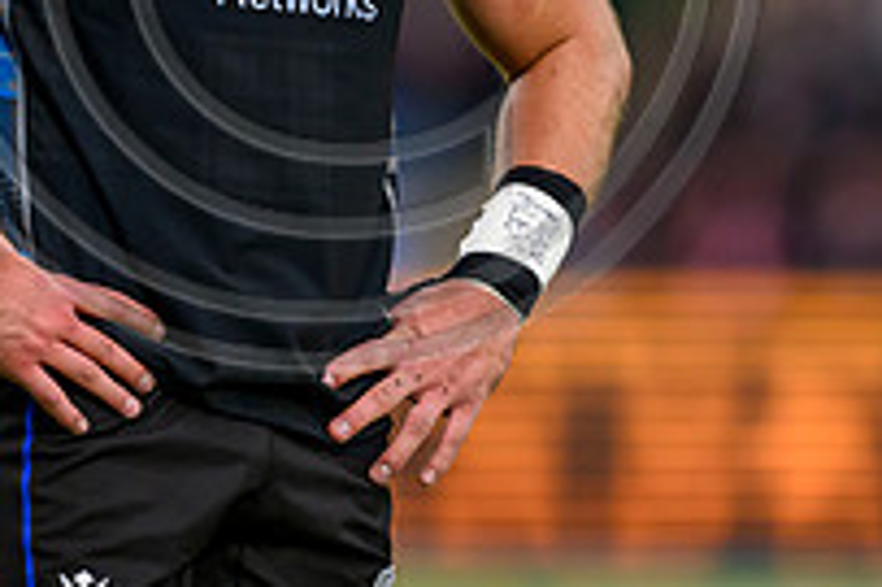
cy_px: -80
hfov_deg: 1.8
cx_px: 317
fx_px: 28005
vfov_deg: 1.2
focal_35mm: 1144
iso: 2000
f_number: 3.2
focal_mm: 400
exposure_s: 1/2500
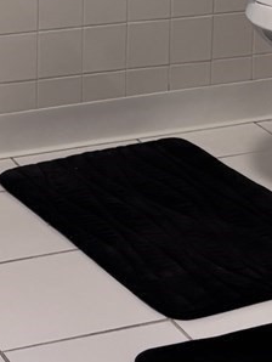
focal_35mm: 134
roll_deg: -2.0
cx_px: 19
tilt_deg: -8.1
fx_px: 1402
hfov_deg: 11.0
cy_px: -154
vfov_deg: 13.9
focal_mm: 5.96
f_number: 1.6
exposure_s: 1/60
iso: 160
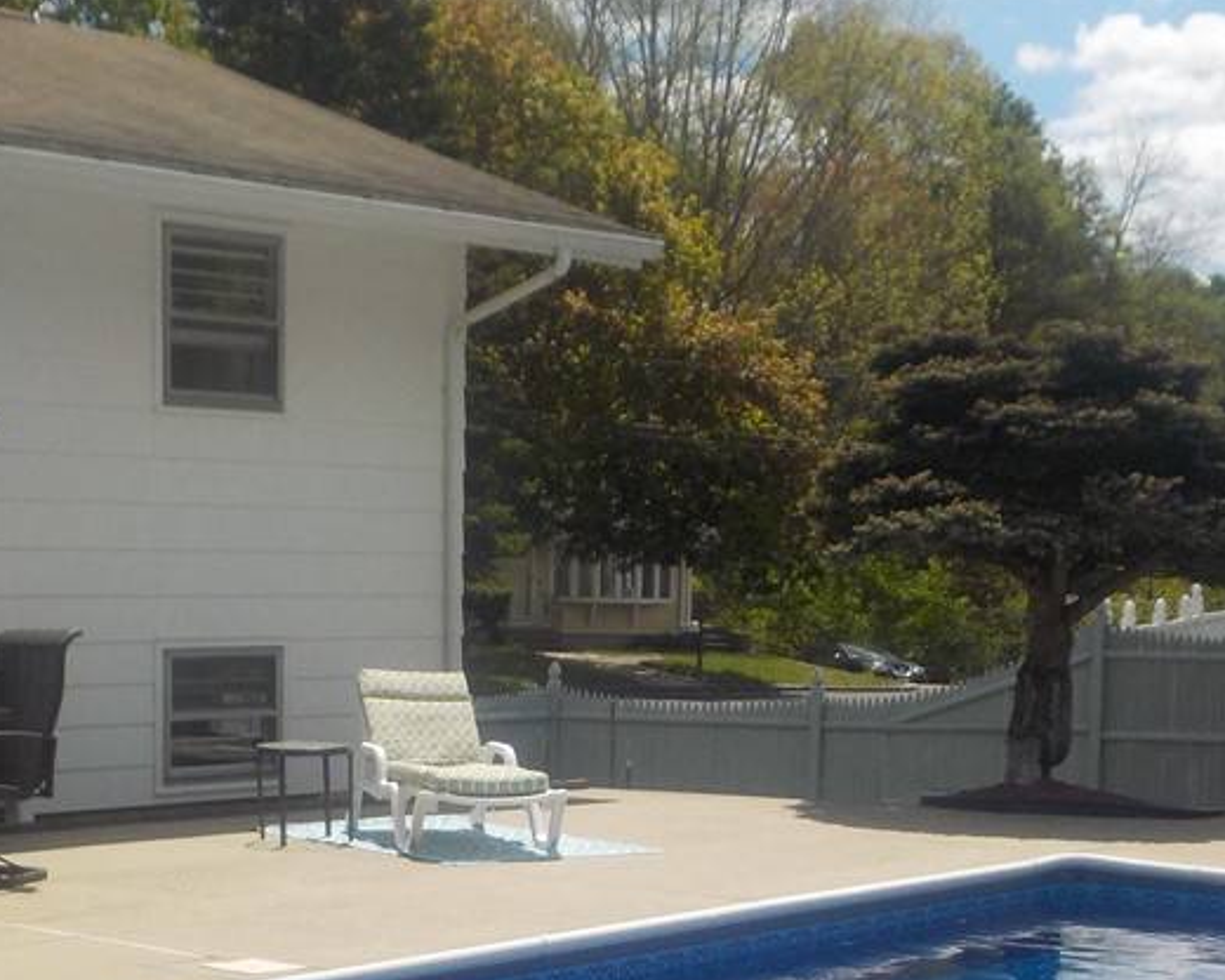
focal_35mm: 73
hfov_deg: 26.1
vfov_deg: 20.5
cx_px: 589
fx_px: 2647
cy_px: 890
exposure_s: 1/1250
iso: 125
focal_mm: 5.2
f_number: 3.7
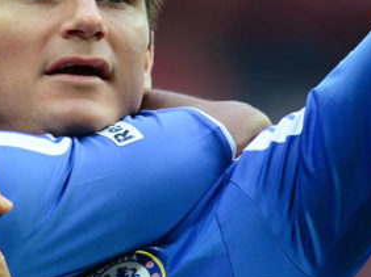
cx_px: -33
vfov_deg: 1.1
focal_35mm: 1398
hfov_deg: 1.4
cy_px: 80
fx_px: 14970
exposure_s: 1/1000
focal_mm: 400
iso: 1250
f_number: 3.5
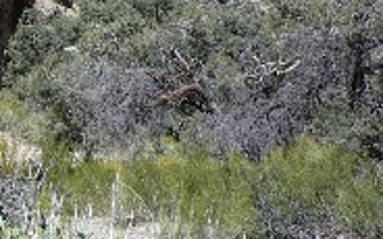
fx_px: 1232
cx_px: -52
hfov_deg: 17.0
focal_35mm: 118
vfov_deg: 10.3
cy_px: -231
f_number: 5.6
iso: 100
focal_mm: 5.2
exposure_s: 1/400
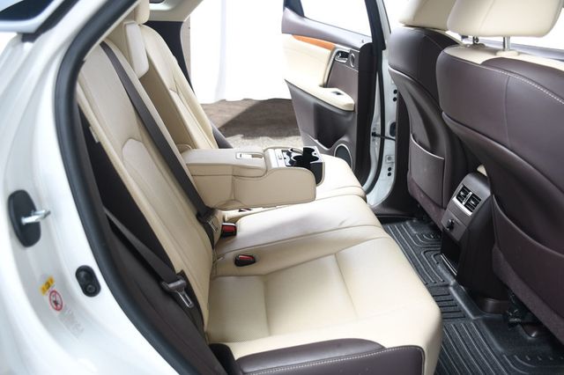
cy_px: 188
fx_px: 532
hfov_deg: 55.8
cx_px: 282
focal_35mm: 34
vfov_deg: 38.8
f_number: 3.8
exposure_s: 1/160
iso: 100
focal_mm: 23
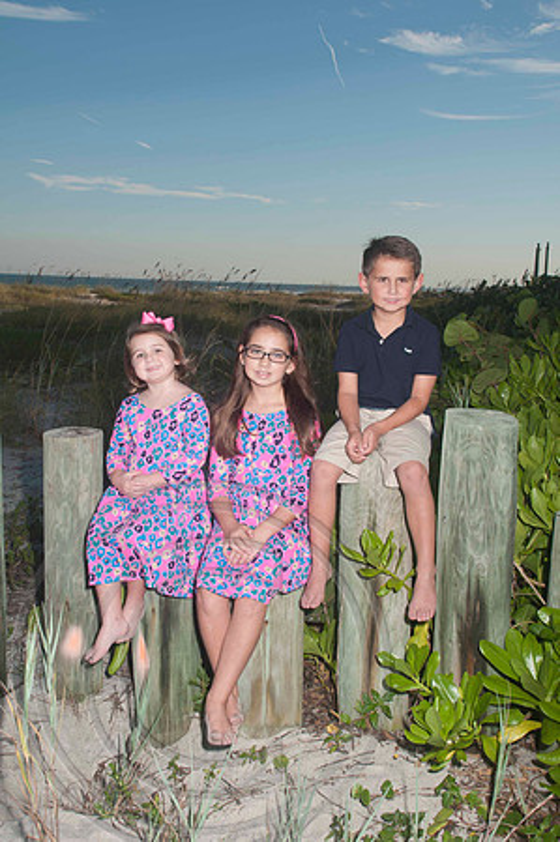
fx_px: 982
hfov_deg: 31.8
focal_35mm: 42
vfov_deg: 46.4
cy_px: 421
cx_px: 280
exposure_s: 1/250
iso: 100
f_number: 8
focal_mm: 28
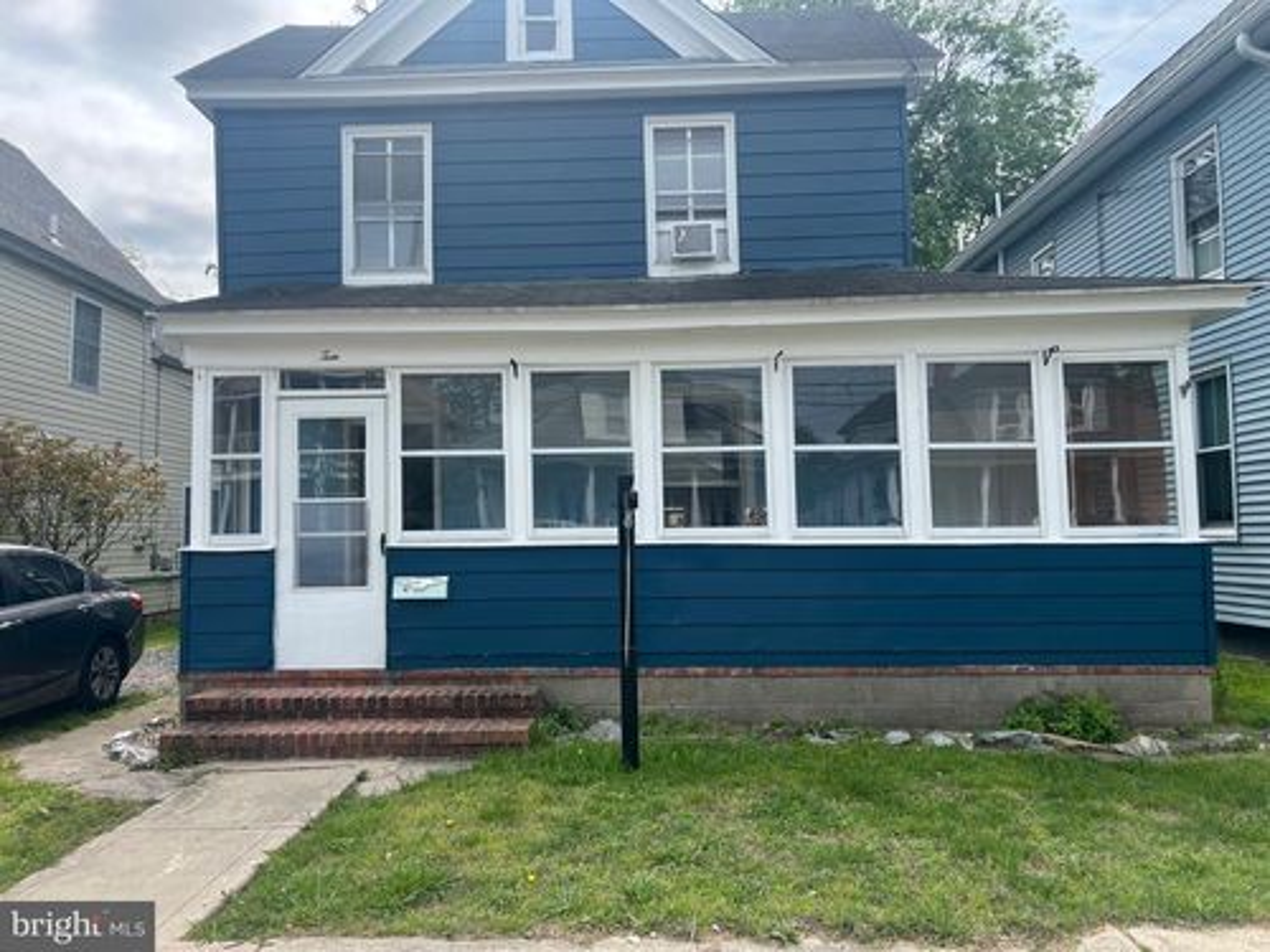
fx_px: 954
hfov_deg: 67.3
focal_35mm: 26
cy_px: 476
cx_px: 635
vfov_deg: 53.1
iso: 50
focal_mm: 5.7
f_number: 1.5
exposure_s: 1/2299
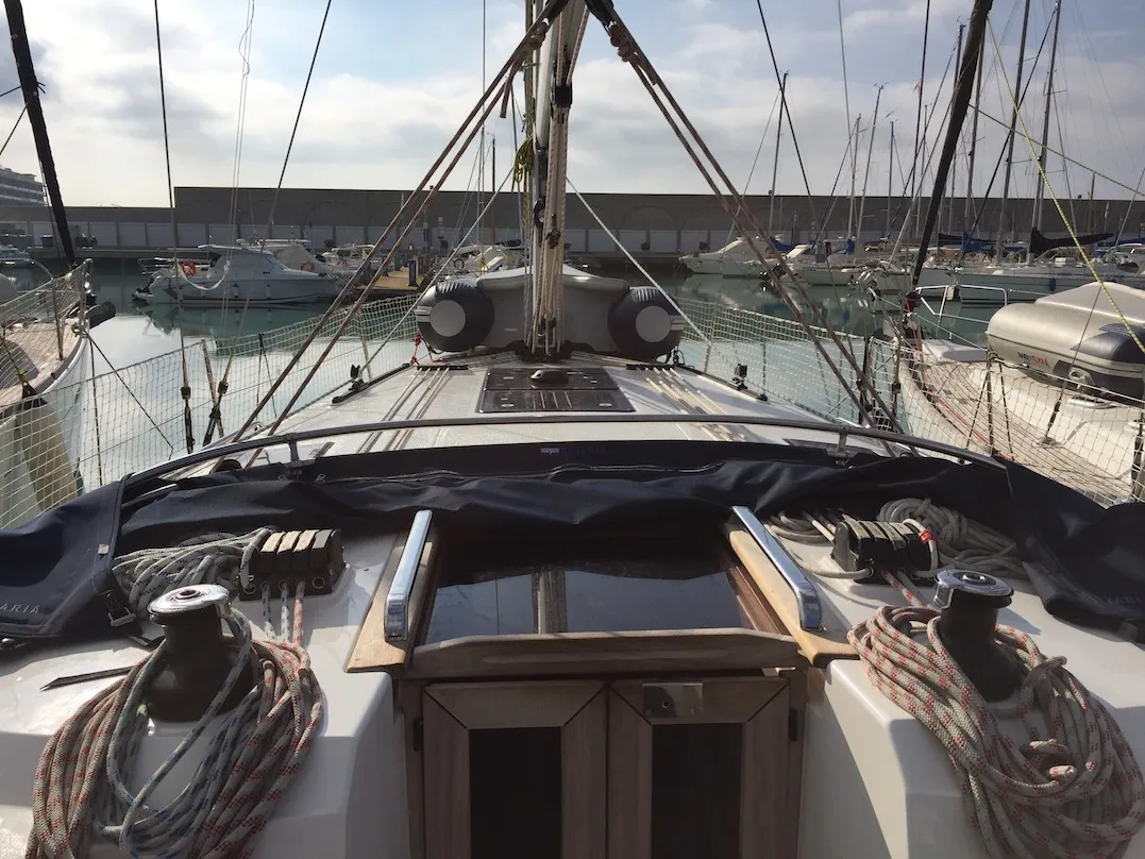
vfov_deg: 48.2
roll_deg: -1.4
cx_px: 572
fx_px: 959
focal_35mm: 29
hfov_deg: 61.7
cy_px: 430
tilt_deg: -9.8
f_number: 2.2
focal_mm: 4.15
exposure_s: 1/5650
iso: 32
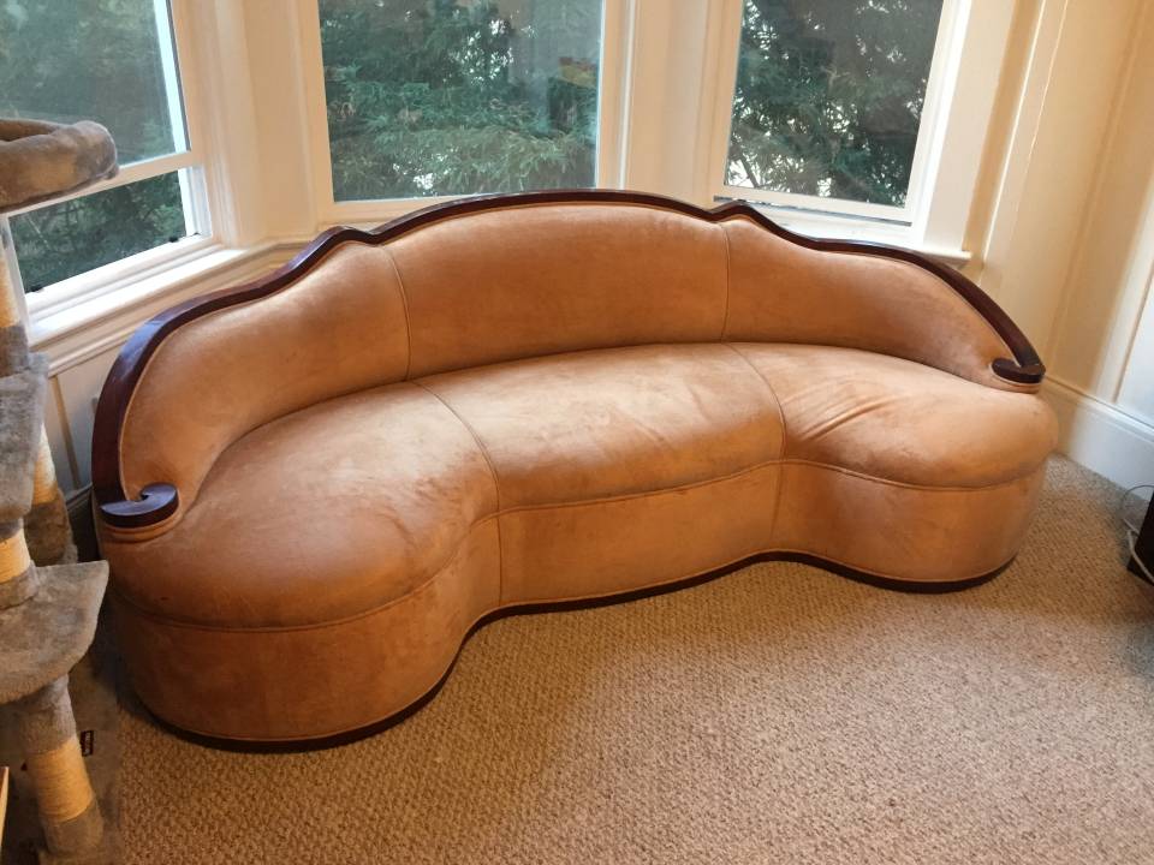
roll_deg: -3.7
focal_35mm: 29
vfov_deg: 48.2
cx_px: 577
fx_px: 967
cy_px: 432
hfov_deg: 61.7
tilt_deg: -26.3
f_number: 2.2
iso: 250
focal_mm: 4.15
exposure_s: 1/24
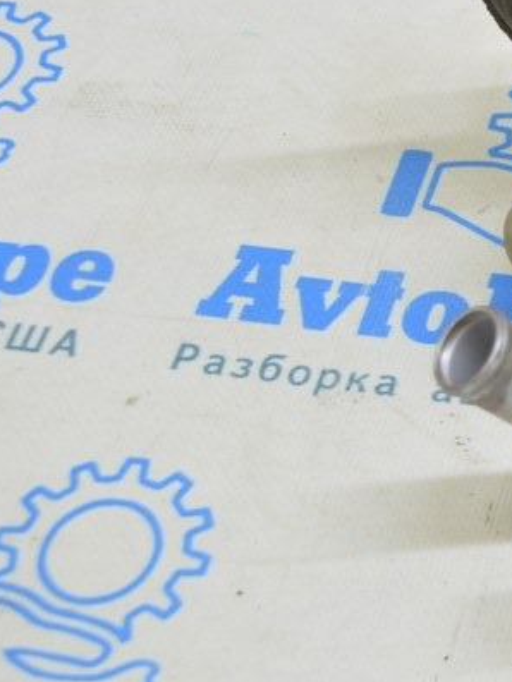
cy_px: 154
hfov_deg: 12.1
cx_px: 813
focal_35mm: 115
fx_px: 2271
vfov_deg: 17.0
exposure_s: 1/20
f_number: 5.6
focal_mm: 31
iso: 400
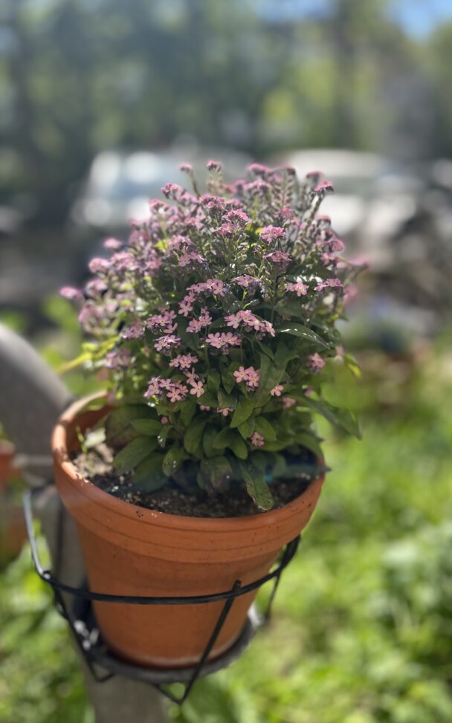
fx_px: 572
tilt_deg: -12.3
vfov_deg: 64.6
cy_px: 346
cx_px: 208
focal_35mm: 29
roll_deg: -0.5
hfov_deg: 43.1
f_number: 1.6
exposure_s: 1/858
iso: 50
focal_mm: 5.1
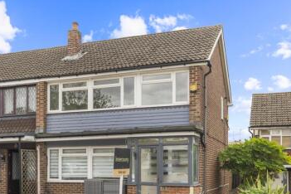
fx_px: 345
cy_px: 131
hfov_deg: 45.7
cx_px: 134
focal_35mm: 43
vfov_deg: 31.2
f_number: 8
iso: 320
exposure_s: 1/160
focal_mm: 31.5
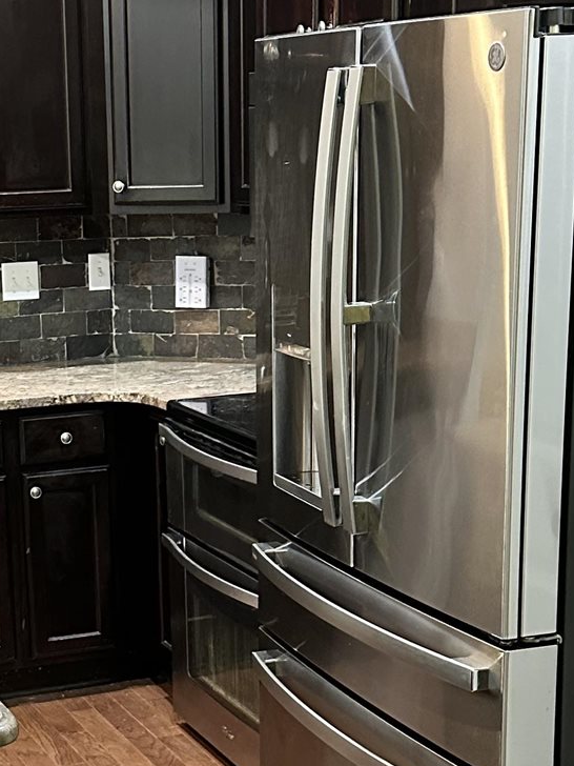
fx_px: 1680
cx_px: 100
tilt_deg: -11.4
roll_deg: +1.2
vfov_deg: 25.5
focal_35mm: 76
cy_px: 505
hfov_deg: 19.2
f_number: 1.78
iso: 640
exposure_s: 1/60
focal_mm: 6.86
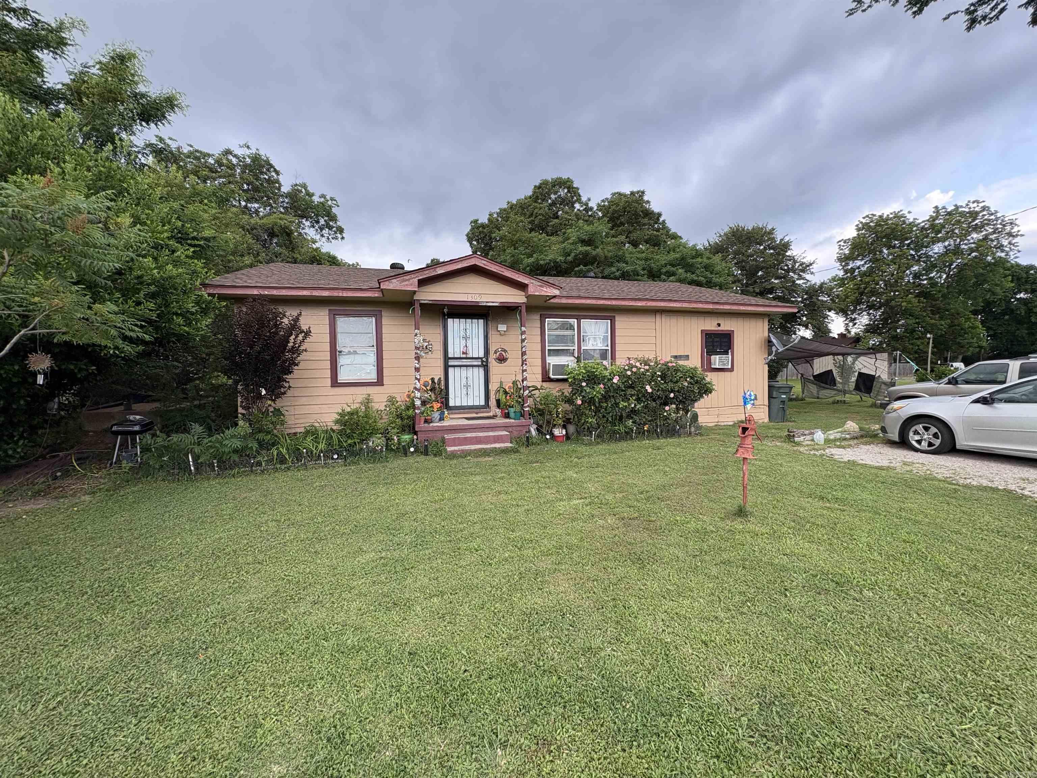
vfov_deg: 85.7
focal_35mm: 14
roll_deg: +2.6
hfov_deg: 102.1
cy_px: 389
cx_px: 518
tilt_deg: -0.5
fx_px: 419
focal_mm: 2.22
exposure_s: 1/155
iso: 64
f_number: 2.2
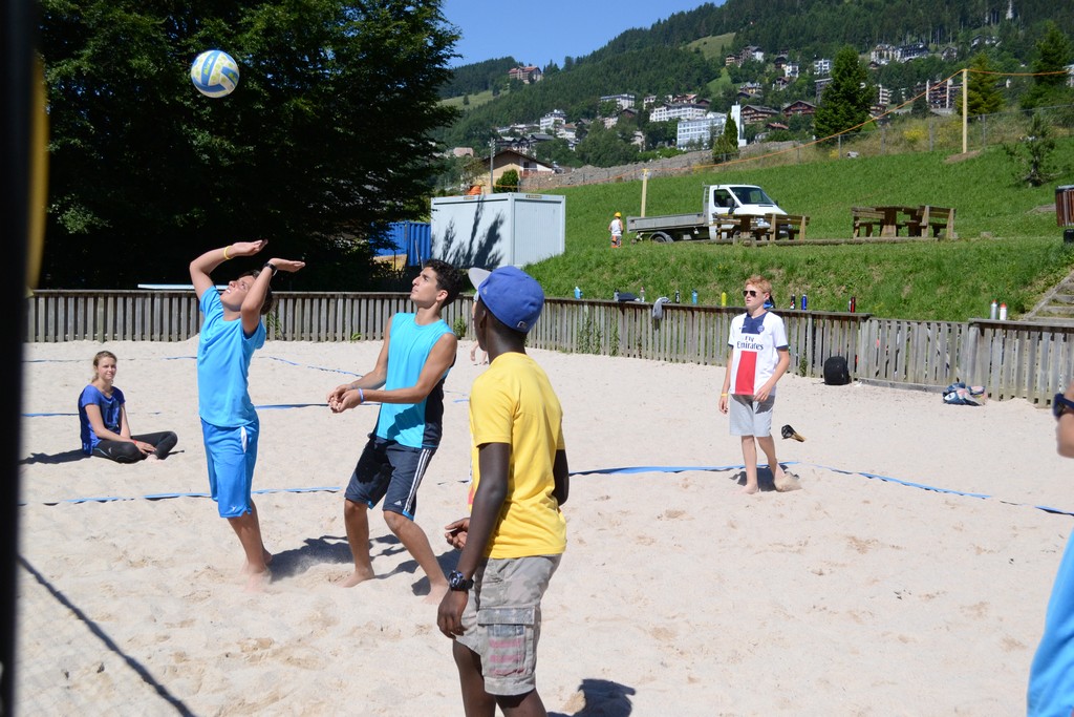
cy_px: 358
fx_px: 1253
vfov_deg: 31.9
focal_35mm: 42
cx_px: 537
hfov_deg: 46.4
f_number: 5.6
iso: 640
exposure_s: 1/4000
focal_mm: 28
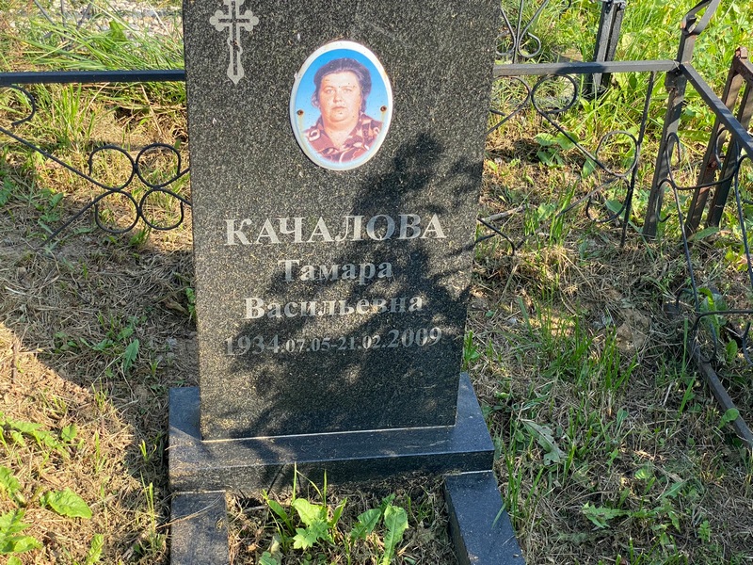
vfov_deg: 28.0
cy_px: 282
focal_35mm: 52
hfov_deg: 36.8
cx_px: 376
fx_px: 1131
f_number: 2
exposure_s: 1/444
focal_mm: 6
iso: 20
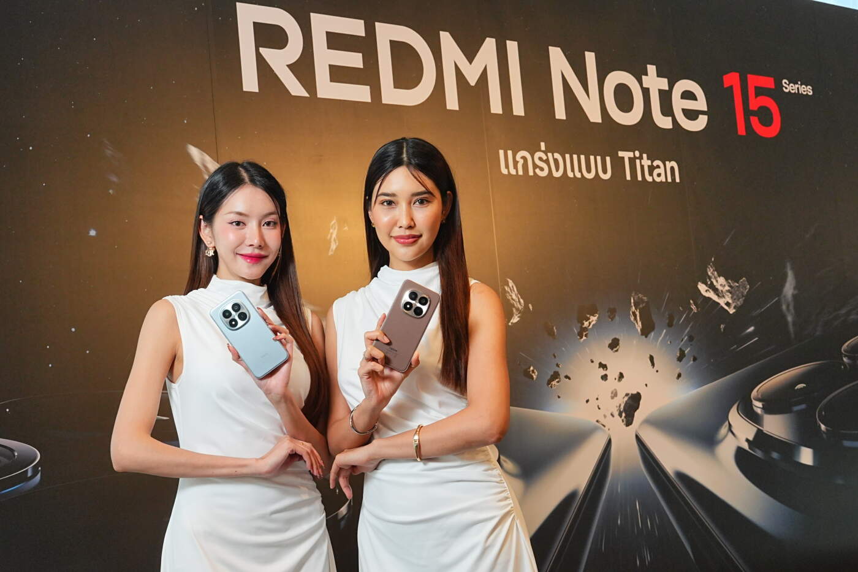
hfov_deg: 40.3
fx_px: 1168
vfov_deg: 27.5
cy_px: 286
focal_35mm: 49
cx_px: 429
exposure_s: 1/160
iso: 1250
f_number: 7.1
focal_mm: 33
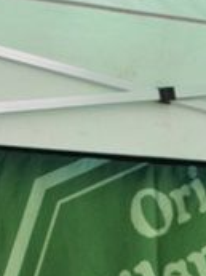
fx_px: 1226
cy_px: 432
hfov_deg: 9.5
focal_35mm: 154
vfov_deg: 12.2
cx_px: 248
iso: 1400
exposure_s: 1/60
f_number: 3.5
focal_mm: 18
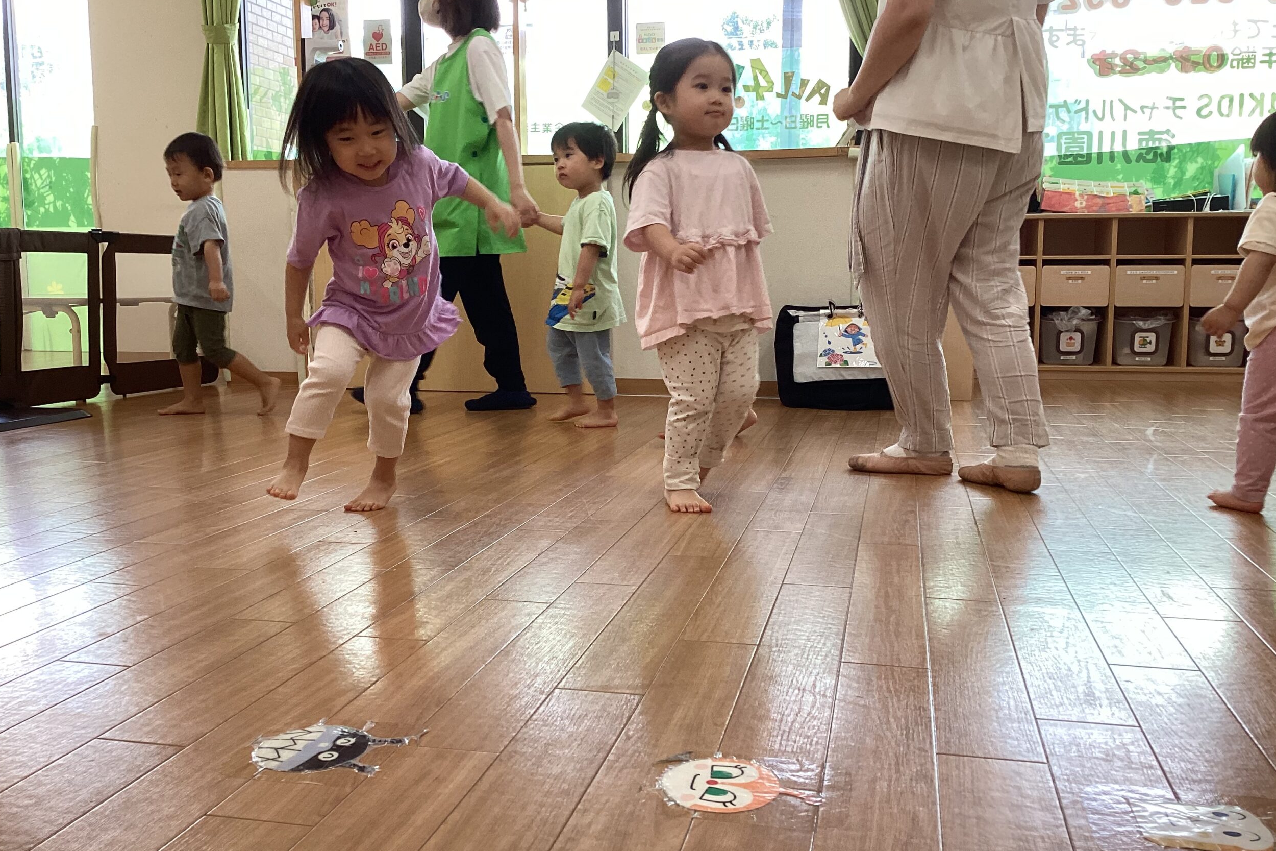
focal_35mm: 33
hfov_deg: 57.2
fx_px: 1170
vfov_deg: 40.0
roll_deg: +0.5
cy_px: 414
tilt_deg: -7.0
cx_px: 637
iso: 64
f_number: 2.4
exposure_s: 1/100
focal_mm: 3.3
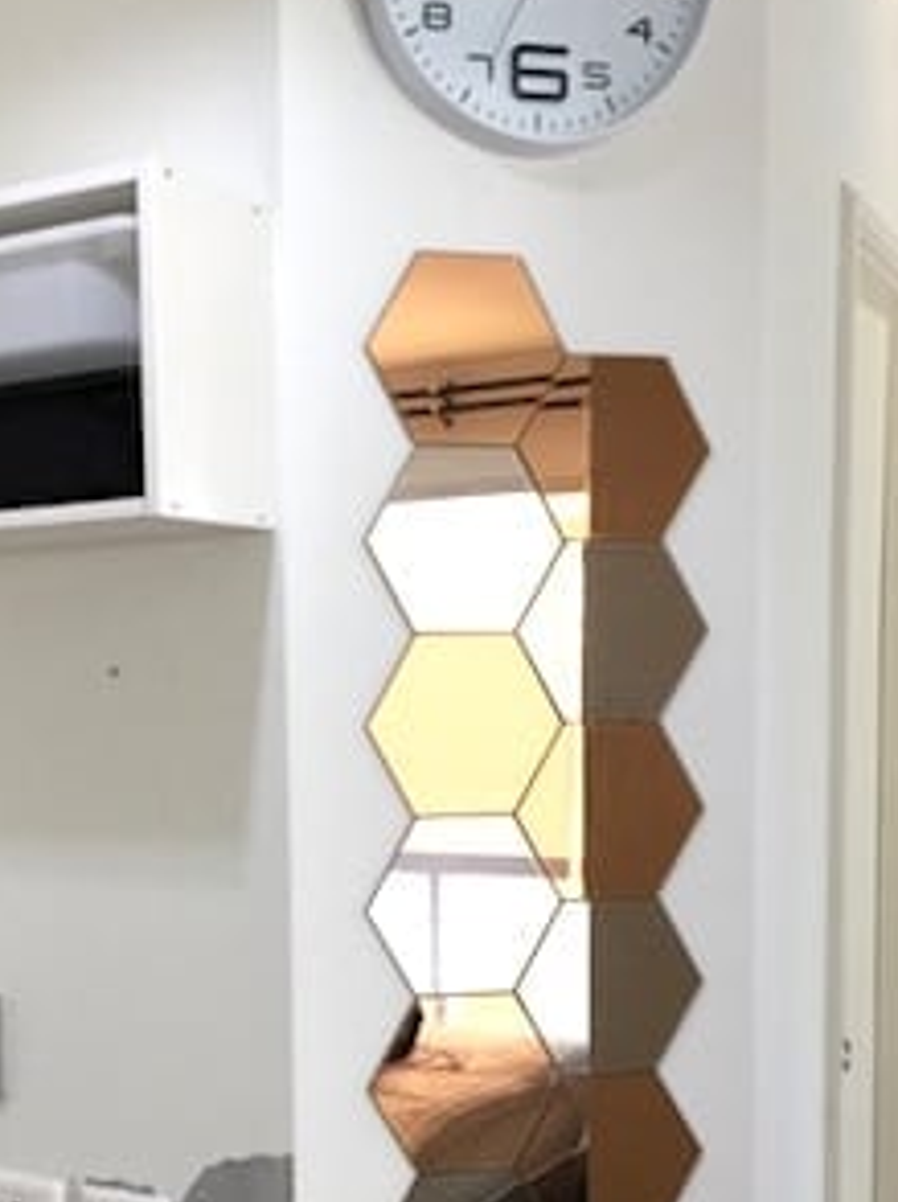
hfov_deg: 27.7
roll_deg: +0.5
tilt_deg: -3.0
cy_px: 864
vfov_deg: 36.9
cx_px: 123
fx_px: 1768
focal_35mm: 51
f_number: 2.2
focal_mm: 4.15
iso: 32
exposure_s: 1/30
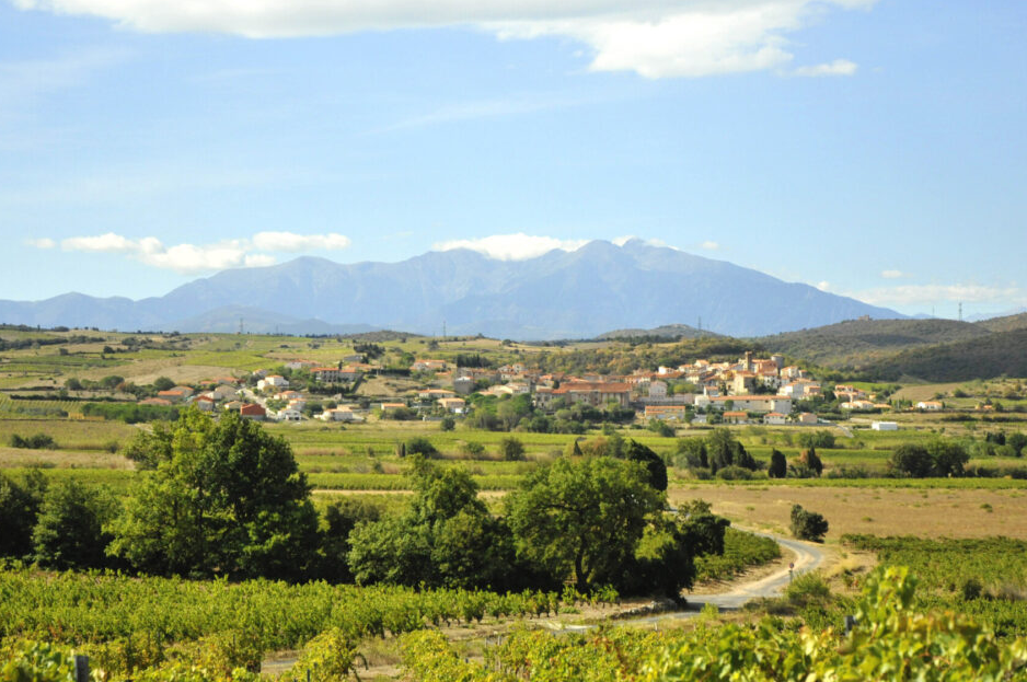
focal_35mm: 82
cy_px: 369
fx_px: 2336
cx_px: 552
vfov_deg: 16.6
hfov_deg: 24.8
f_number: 4.5
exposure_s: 1/6400
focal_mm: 48
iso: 800
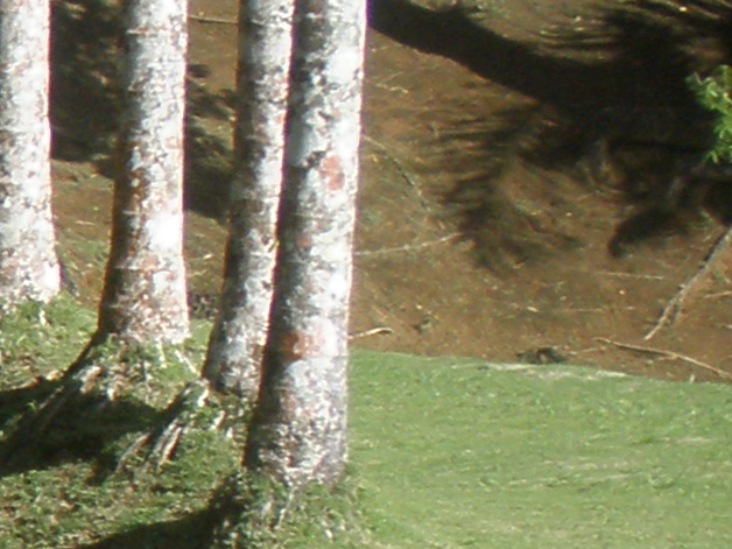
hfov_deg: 8.3
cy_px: 636
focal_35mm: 215
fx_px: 4546
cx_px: -1119
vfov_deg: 6.9
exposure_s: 1/80
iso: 64
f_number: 10
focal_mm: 6.6
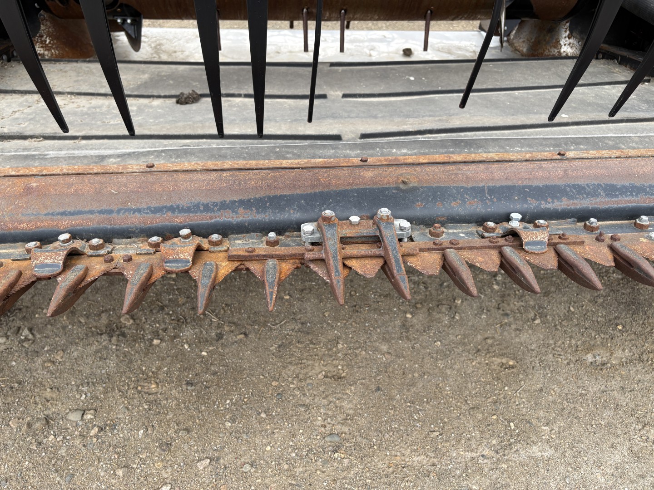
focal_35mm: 26
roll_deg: -3.9
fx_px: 491
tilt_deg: -42.2
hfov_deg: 67.3
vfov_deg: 53.1
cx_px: 327
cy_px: 245
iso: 80
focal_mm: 5.96
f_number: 1.6
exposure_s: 1/121
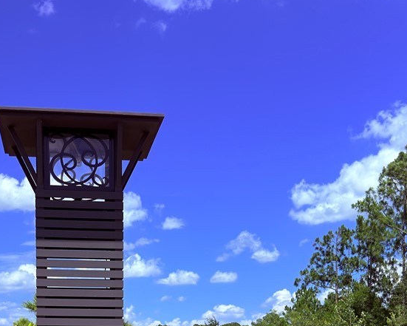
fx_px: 819
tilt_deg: -1.1
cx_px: 157
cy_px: 392
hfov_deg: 27.8
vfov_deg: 21.0
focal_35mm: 68
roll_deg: +0.6
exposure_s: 1/6173
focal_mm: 6.76
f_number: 1.78
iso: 64
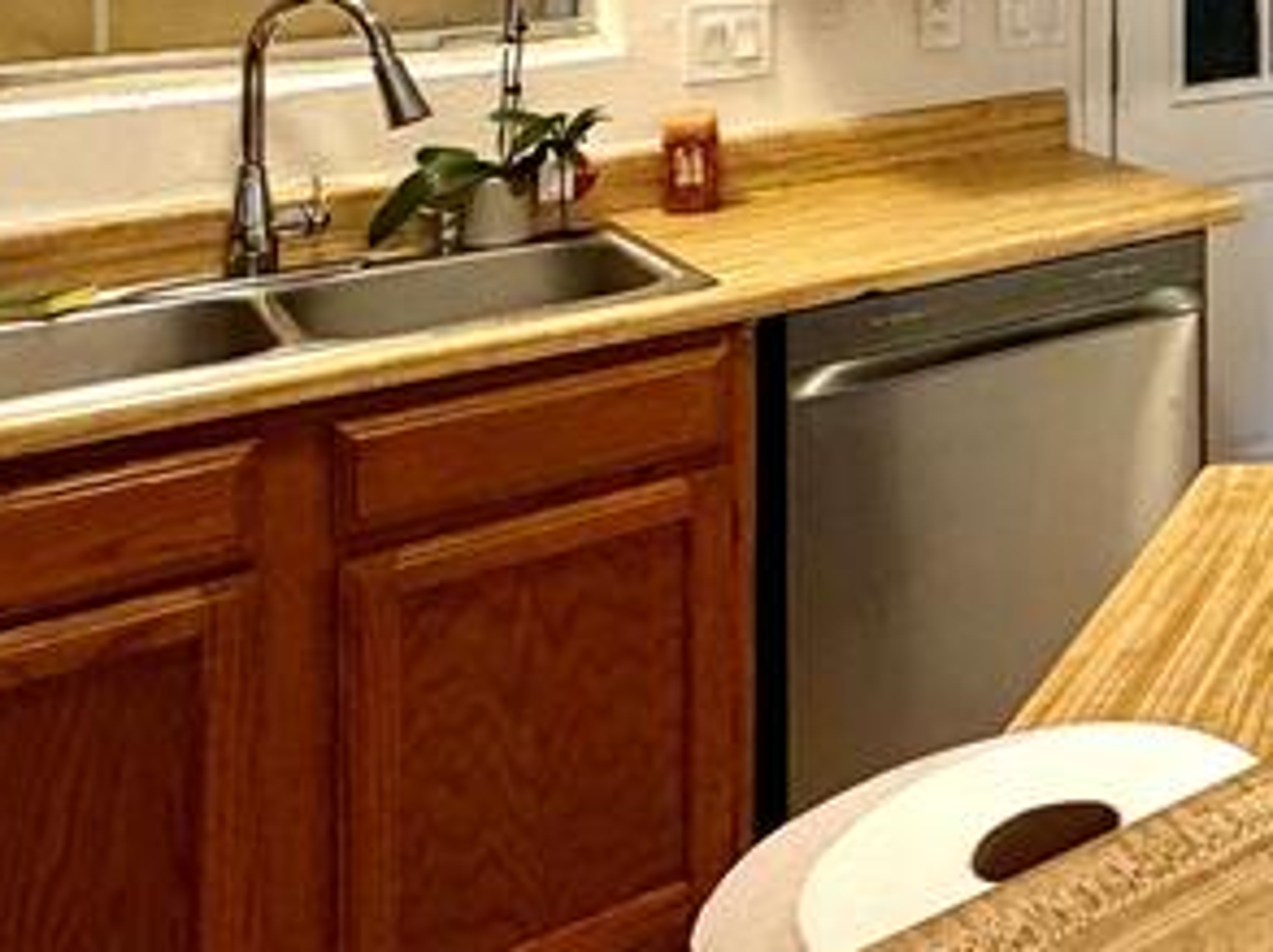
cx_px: 1760
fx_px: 1800
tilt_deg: +1.1
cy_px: -230
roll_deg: +1.4
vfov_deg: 26.0
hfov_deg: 29.2
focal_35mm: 49
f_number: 2.2
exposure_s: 1/121
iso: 200
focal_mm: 2.22
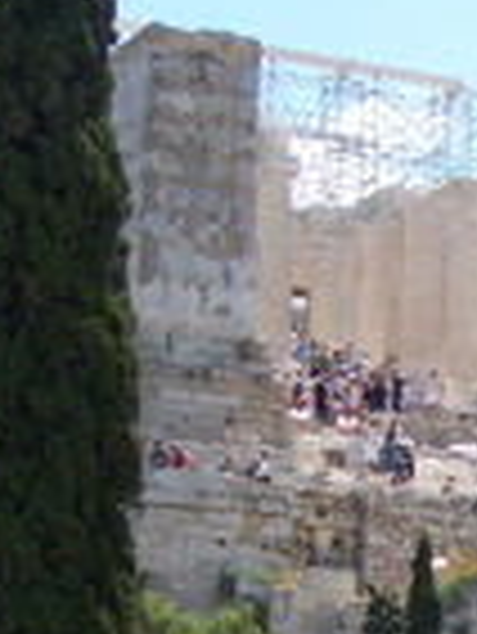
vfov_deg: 7.5
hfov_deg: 5.6
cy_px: 877
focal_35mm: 261
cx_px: 938
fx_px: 4788
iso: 64
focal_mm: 10.5
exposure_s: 1/400
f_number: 4.5
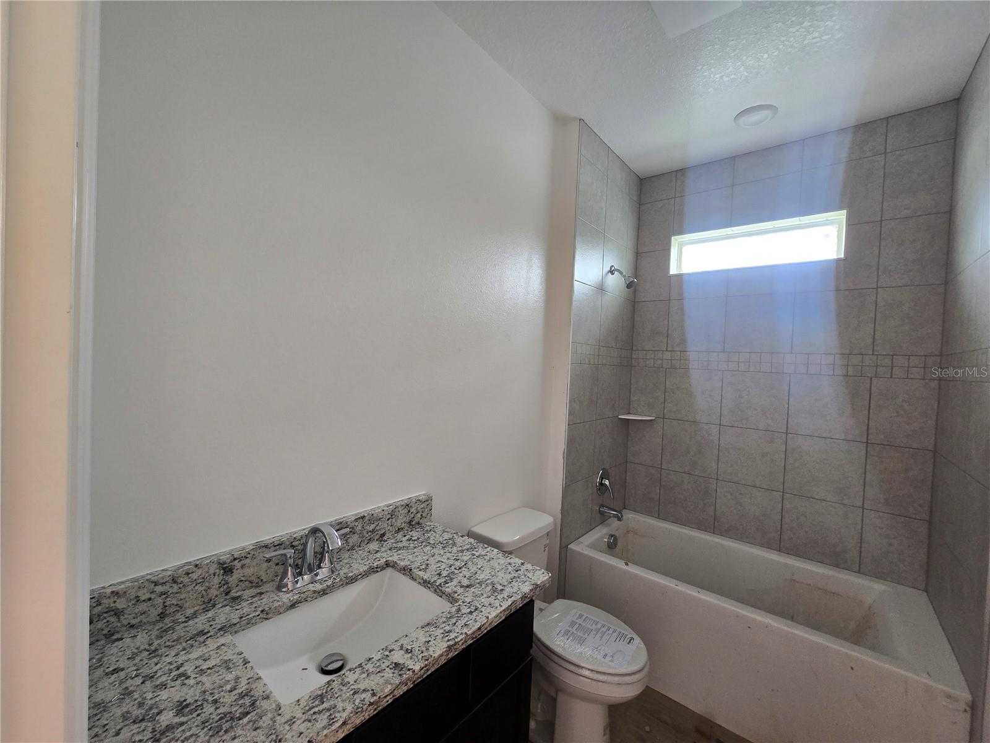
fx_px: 372
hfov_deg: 106.2
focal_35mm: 13
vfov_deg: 89.9
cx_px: 495
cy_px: 372
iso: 160
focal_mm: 2.2
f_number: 2.2
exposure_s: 1/60
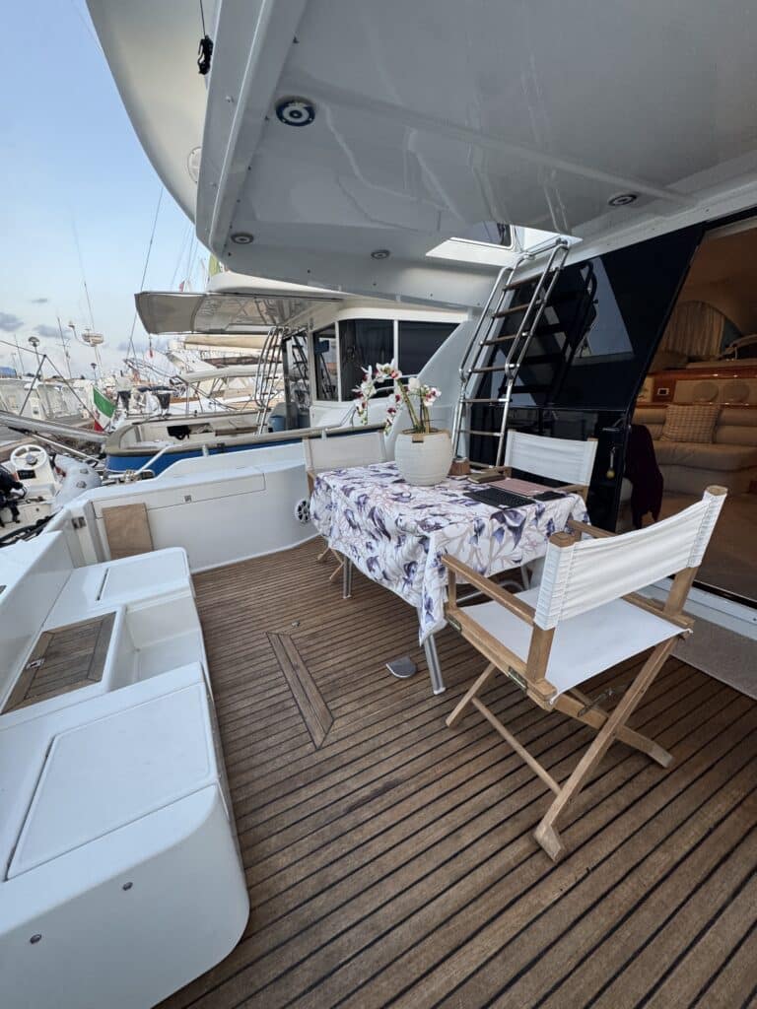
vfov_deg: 102.1
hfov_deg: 85.7
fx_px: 408
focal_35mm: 14
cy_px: 504
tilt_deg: -14.5
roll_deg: +3.1
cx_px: 378
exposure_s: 1/99
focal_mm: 2.22
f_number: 2.2
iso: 200
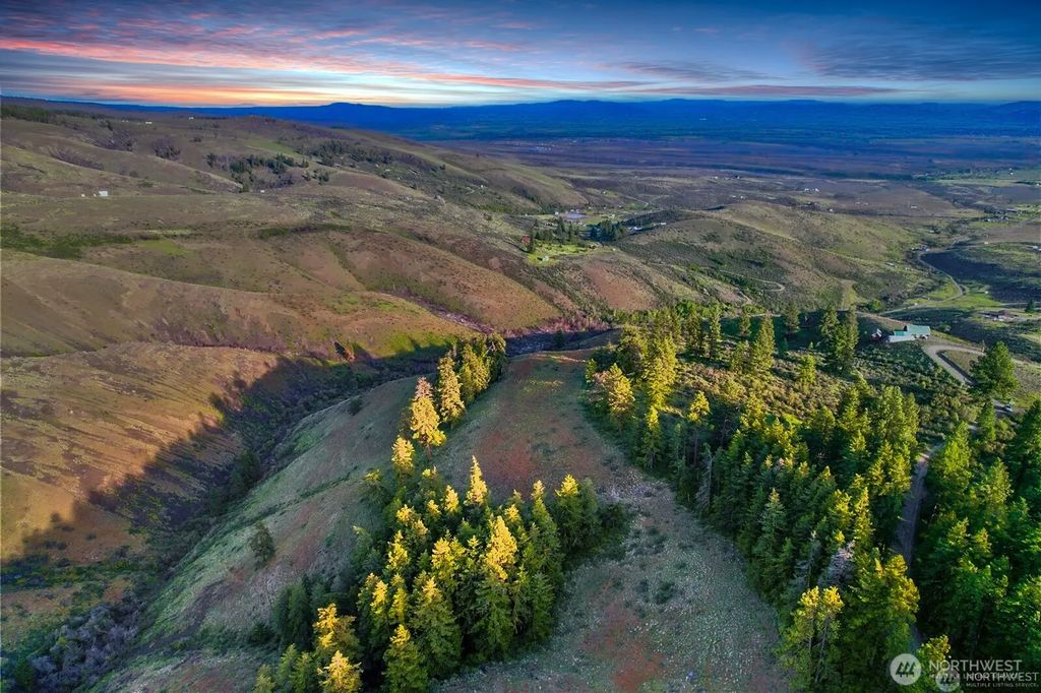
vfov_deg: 57.2
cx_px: 520
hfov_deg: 78.6
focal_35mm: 22
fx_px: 636
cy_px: 346
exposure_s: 1/60
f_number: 2.8
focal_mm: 8.38
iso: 100
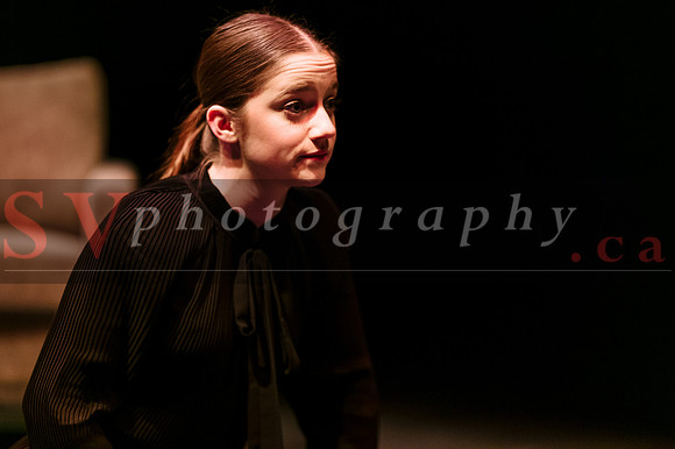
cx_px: 333
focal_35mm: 115
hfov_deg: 17.9
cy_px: 204
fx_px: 2147
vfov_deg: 11.9
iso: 1600
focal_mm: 105
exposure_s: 1/400
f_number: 1.4
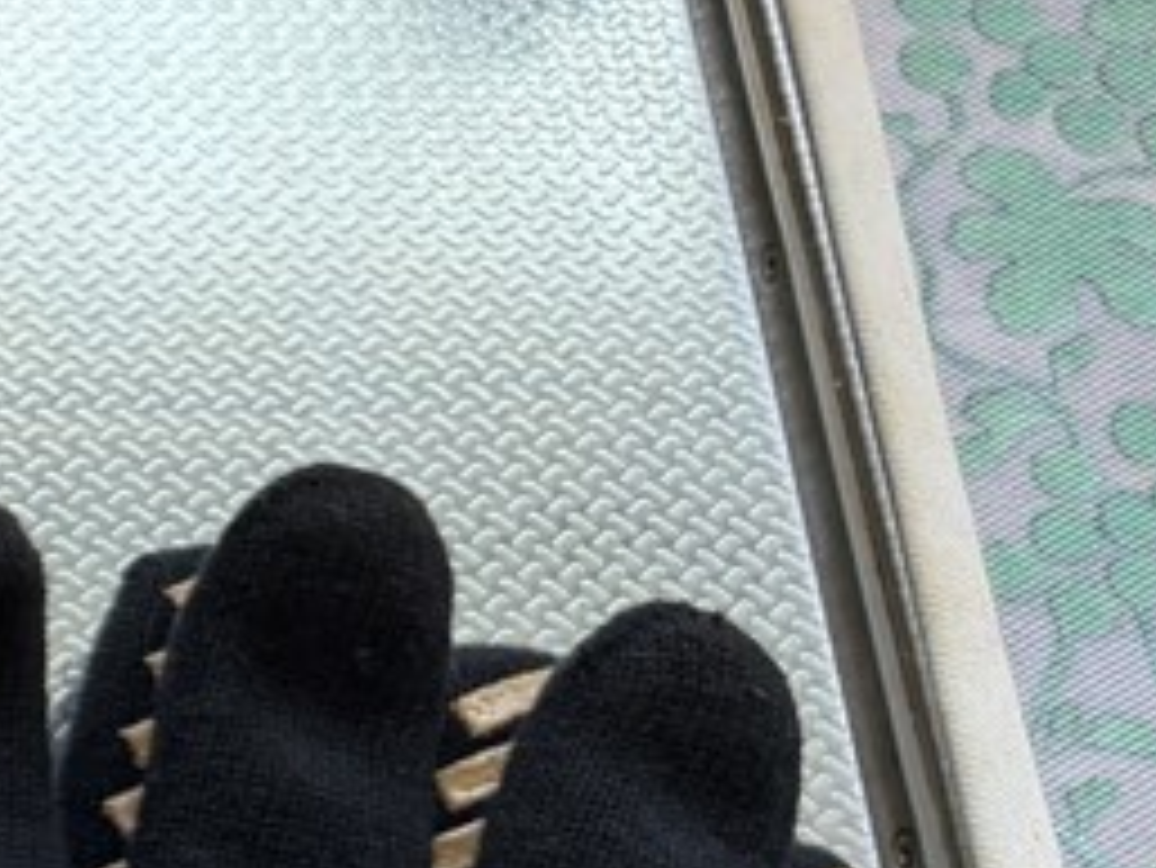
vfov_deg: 13.2
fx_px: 3742
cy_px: 715
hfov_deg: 13.6
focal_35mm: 112
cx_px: -1475
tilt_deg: -61.4
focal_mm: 6.76
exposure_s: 1/112
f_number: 1.78
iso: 160
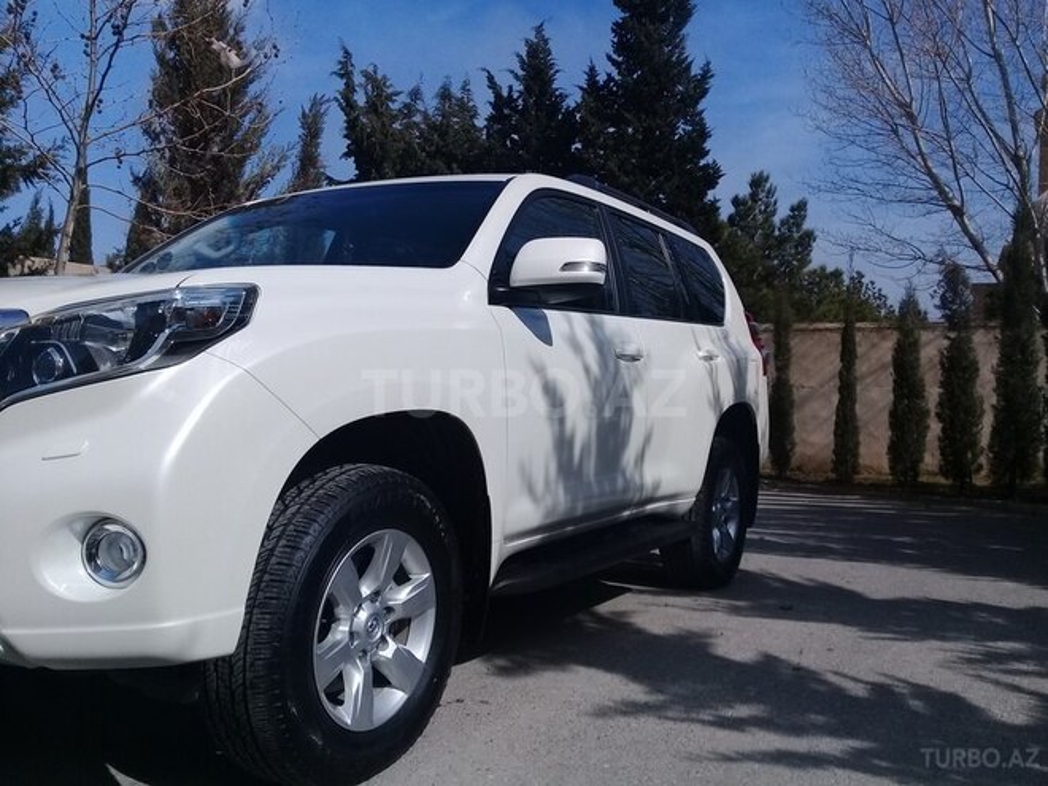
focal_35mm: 31
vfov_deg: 45.4
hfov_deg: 58.4
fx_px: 939
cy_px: 393
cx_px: 524
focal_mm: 3.3
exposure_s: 1/3049
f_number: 2.2
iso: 50
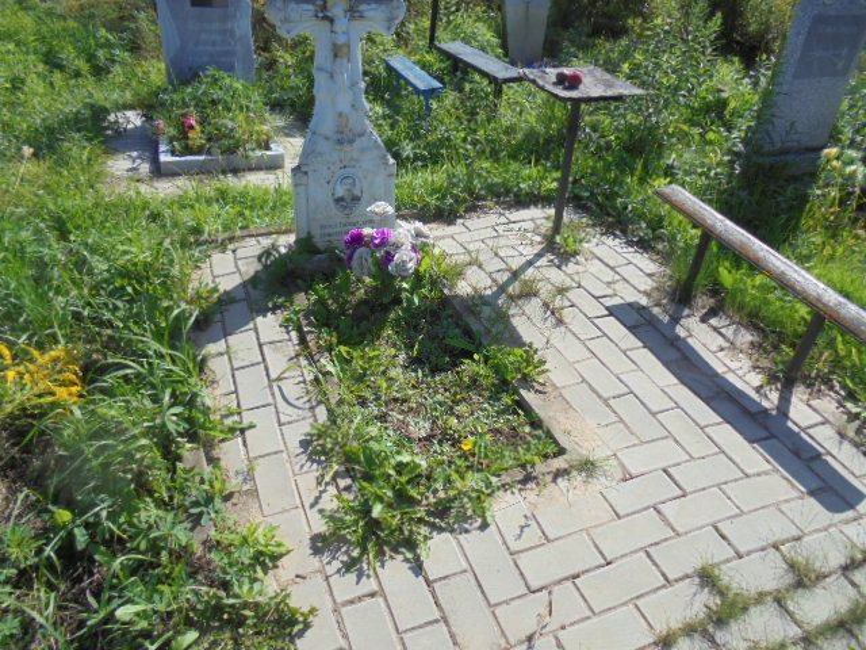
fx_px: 650
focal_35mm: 26
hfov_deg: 67.3
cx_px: 433
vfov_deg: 53.1
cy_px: 325
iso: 100
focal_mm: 4.6
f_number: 11.5
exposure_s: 1/125
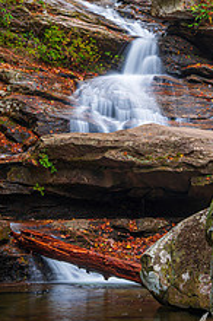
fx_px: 1131
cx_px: 80
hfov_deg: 10.8
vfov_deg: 16.0
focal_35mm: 127
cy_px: 36
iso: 64
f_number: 11
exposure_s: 1.6
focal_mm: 62
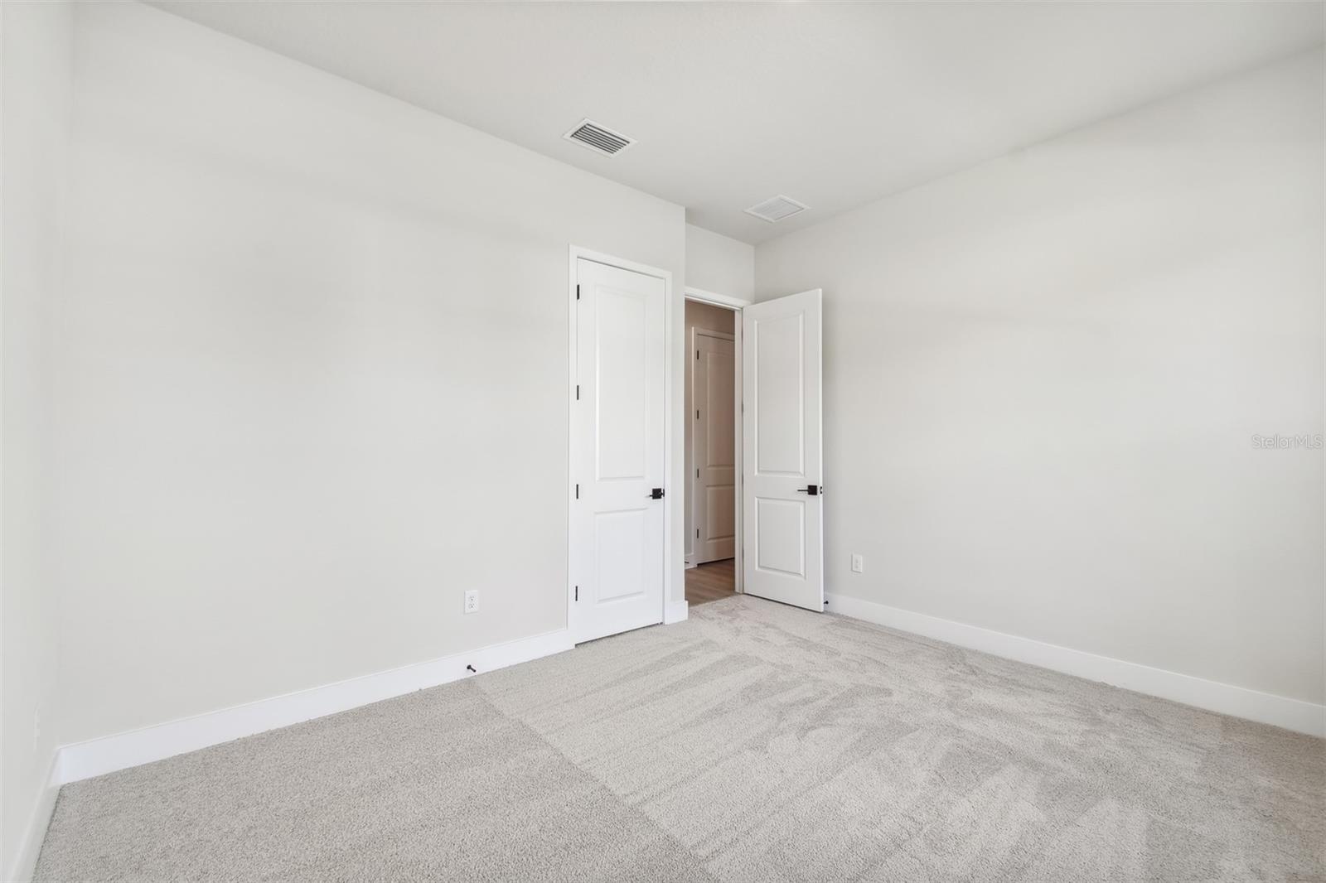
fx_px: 552
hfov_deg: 100.4
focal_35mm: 15
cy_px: 442
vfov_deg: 77.3
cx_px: 663
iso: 100
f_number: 7.1
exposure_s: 1/10
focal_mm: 10
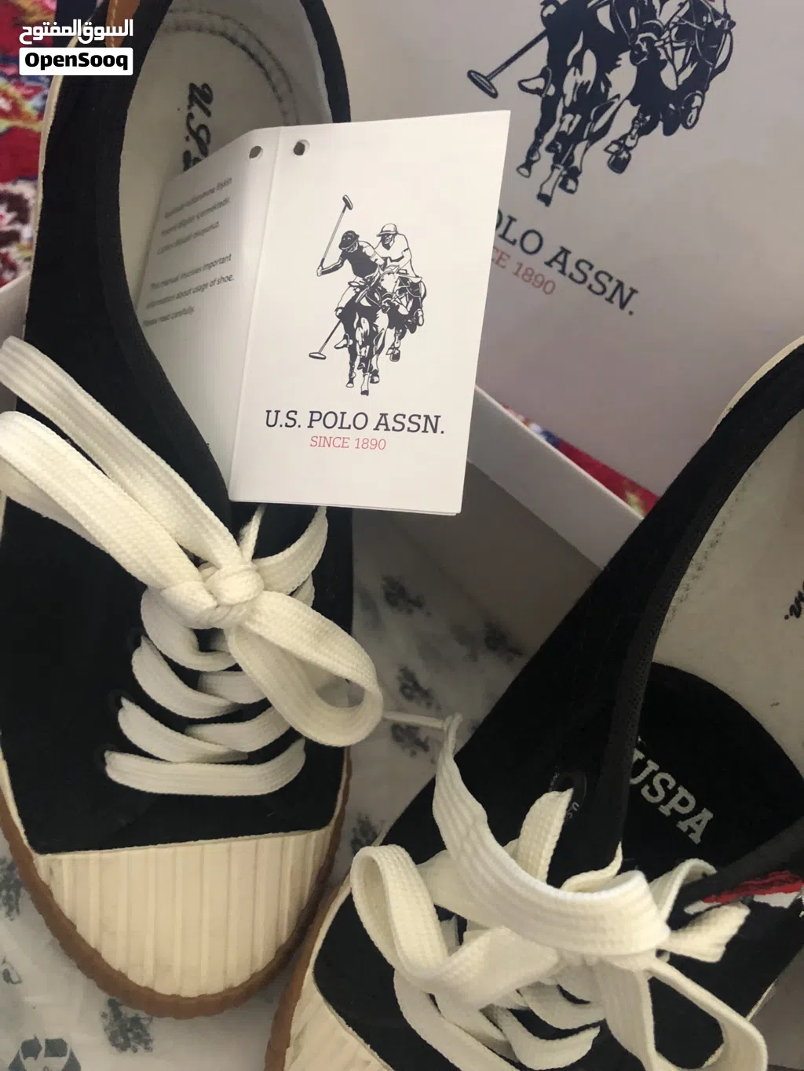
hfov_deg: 49.8
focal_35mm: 28
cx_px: 402
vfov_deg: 63.4
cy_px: 536
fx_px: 867
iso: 100
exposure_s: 1/11
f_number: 1.8
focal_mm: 4
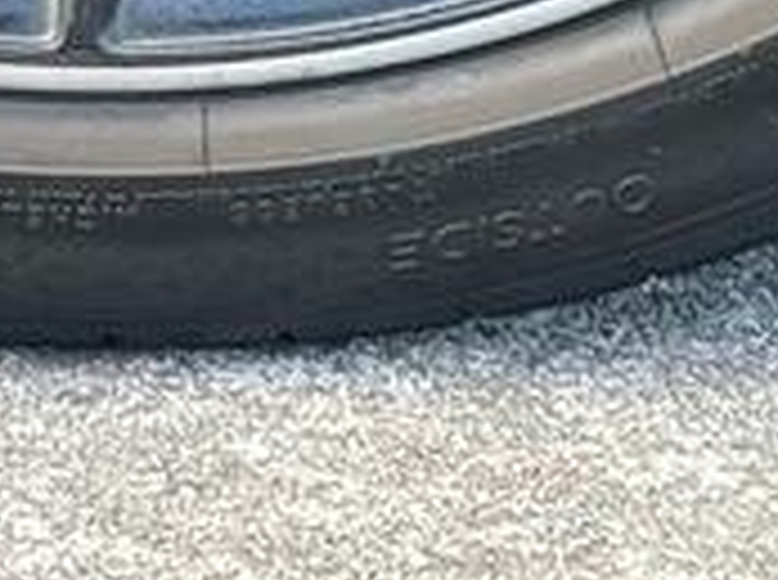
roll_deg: -0.7
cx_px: 13
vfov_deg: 4.0
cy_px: -1439
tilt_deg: -9.2
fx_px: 7985
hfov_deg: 5.6
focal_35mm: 356
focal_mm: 6.76
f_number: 1.78
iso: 64
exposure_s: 1/177
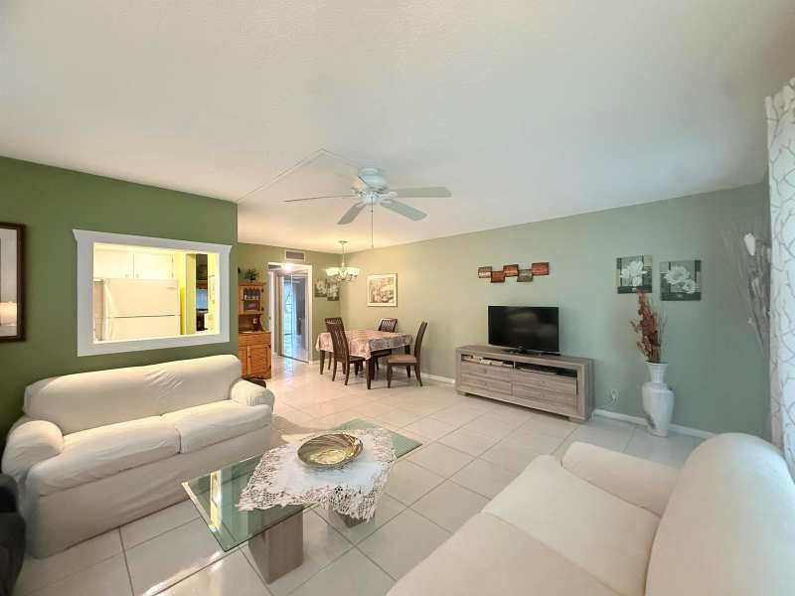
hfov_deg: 102.1
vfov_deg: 85.7
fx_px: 322
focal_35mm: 14
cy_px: 298
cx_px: 398
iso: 1000
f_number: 2.2
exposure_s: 1/40
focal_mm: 2.22
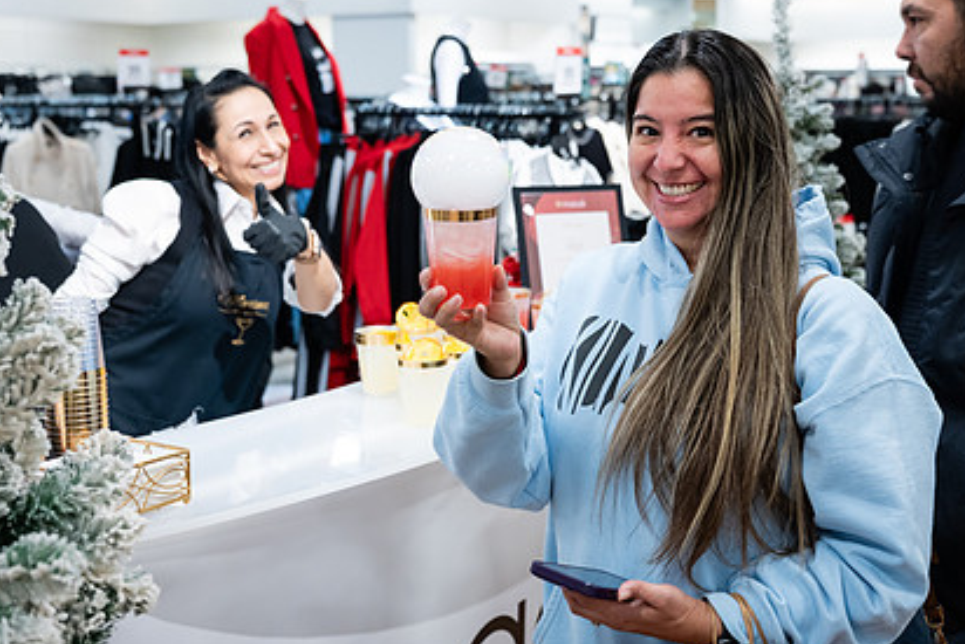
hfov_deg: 39.4
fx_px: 1341
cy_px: 212
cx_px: 588
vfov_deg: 26.9
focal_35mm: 50
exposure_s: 1/100
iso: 1000
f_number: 3.2
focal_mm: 34
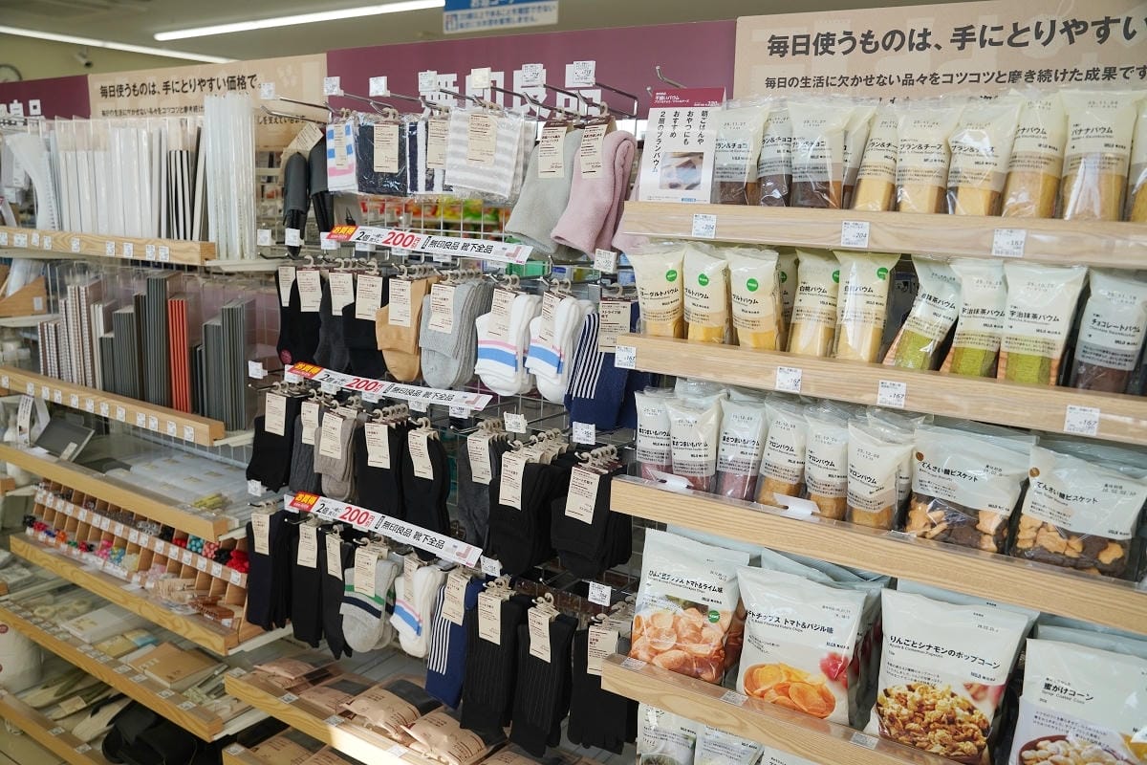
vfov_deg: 46.4
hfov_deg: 65.5
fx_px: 892
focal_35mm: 28
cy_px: 382
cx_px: 574
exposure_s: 1/160
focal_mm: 28
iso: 320
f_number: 4
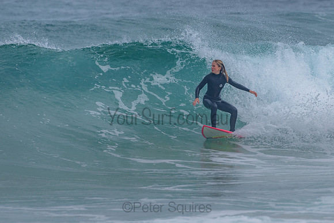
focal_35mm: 613
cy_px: 94
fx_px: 5686
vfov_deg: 2.2
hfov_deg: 3.4
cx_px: 186
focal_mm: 500
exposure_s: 1/2000
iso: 280
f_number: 5.6
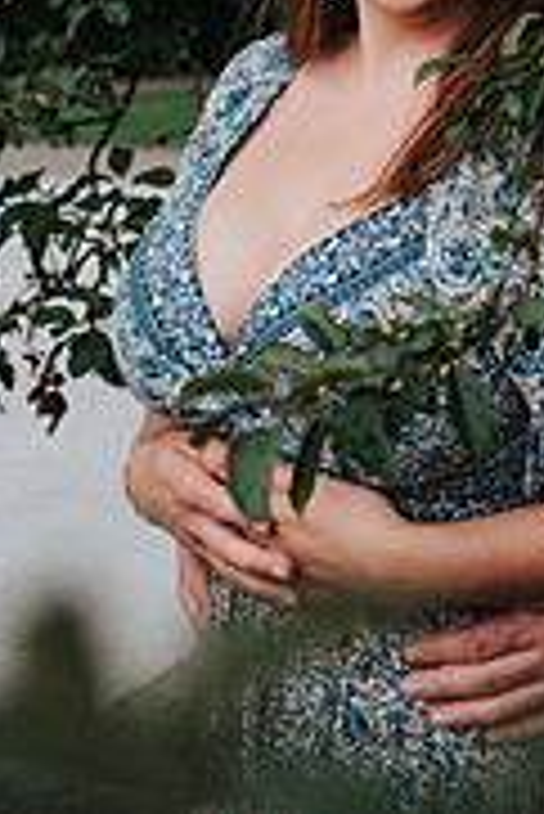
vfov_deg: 21.5
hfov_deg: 15.5
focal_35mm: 87
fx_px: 1968
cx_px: 522
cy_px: -193
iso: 1000
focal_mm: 35
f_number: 2.8
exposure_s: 1/1250
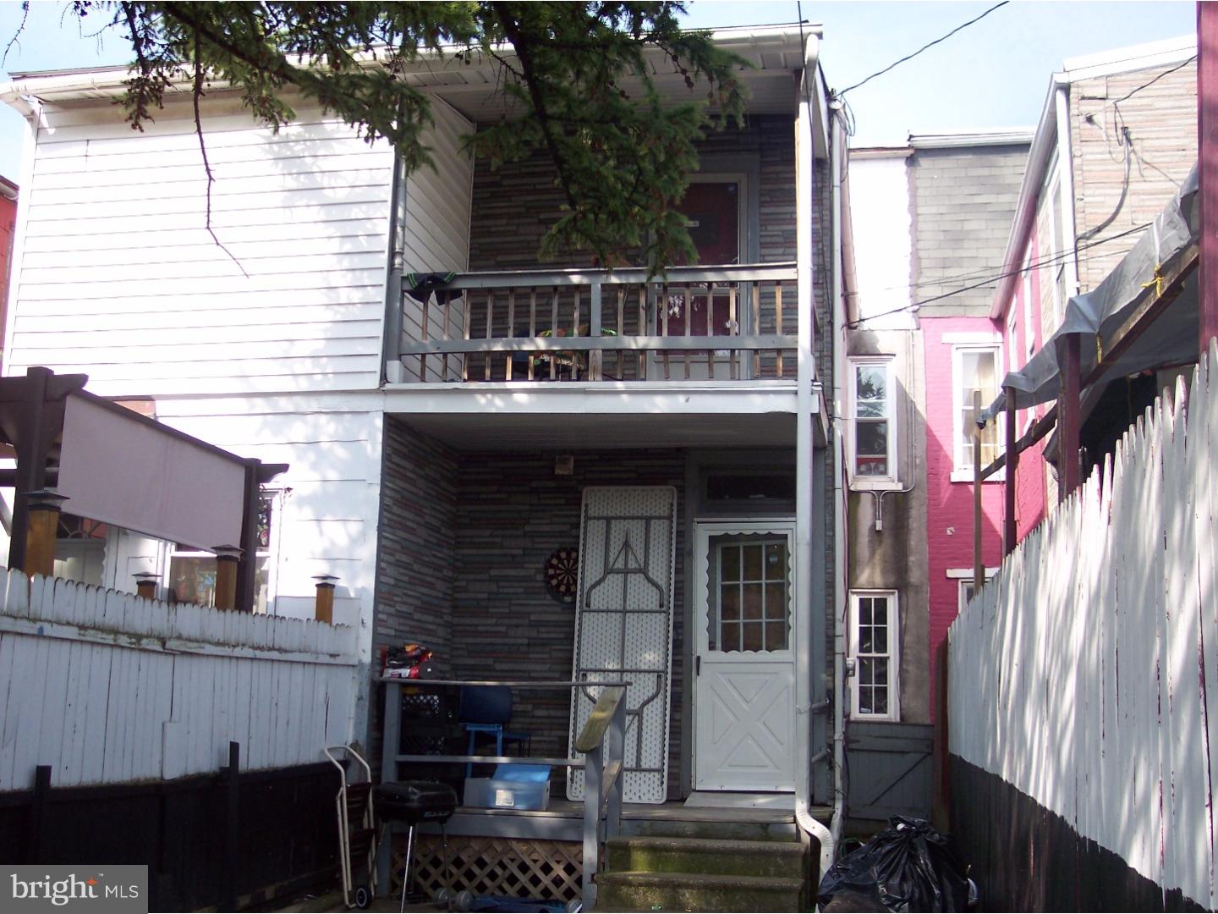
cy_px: 457
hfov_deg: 49.0
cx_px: 609
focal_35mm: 38
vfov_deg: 37.7
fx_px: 1337
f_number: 2.8
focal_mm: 8
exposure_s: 1/700
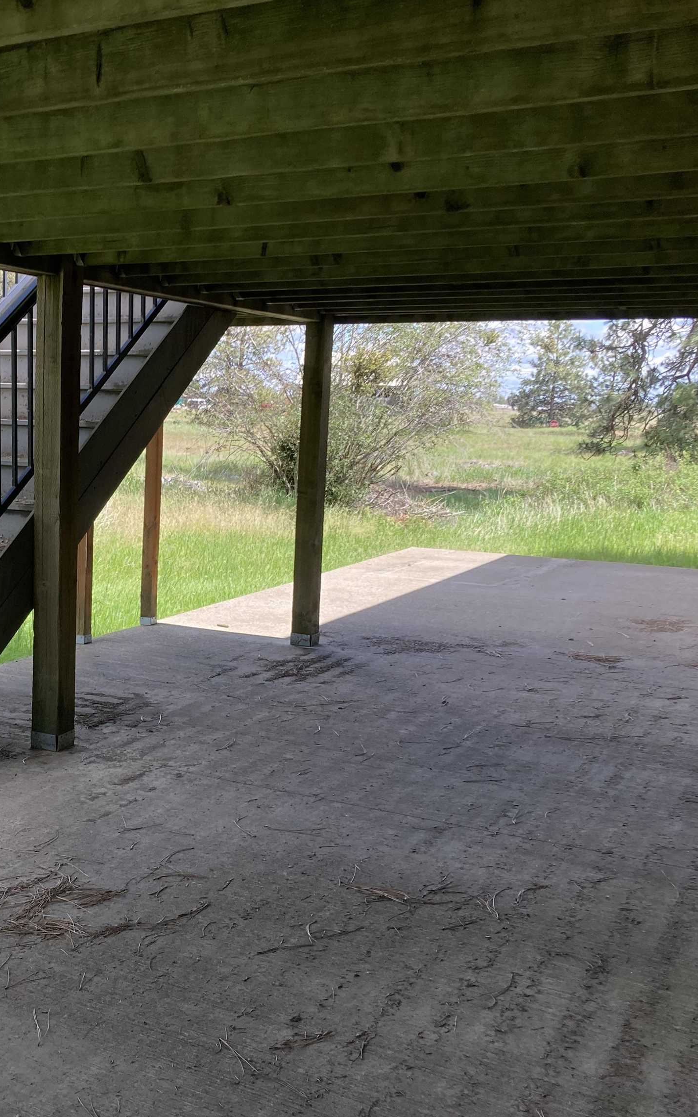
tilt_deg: -6.9
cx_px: 128
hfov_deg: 31.1
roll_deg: -1.5
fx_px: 1217
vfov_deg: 49.3
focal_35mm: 40
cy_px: 561
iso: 20
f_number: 1.8
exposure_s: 1/335
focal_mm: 3.99
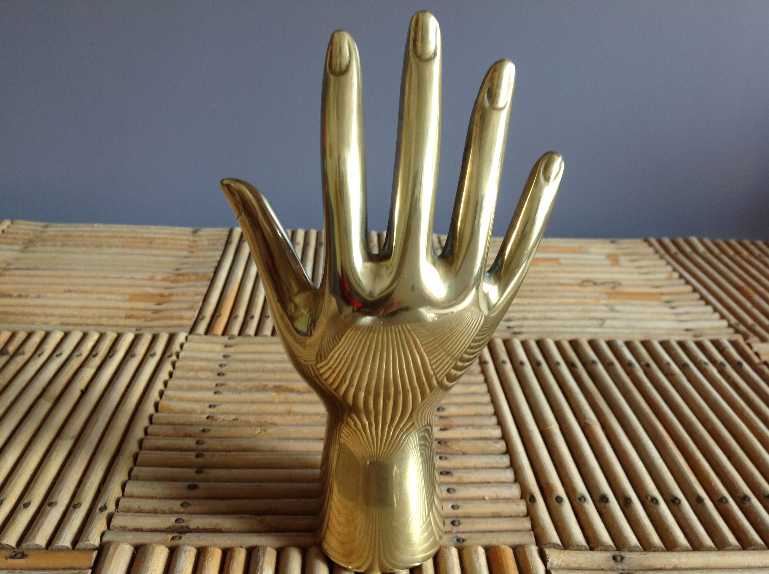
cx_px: 384
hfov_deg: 52.7
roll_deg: -2.6
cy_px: 287
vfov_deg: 40.6
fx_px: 776
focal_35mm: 35
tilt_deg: -22.9
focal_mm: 4.28
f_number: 2.4
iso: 80
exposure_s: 1/15
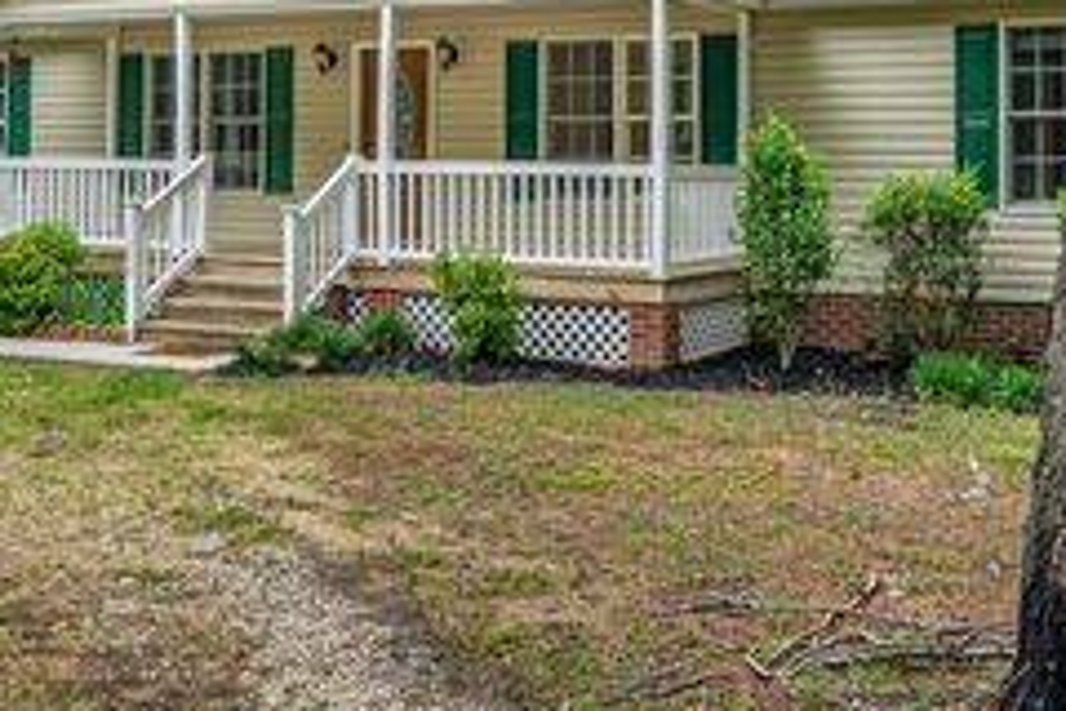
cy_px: 164
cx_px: 675
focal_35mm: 49
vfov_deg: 27.1
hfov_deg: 40.0
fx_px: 1452
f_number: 8
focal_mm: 23.5
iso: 100
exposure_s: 1/5
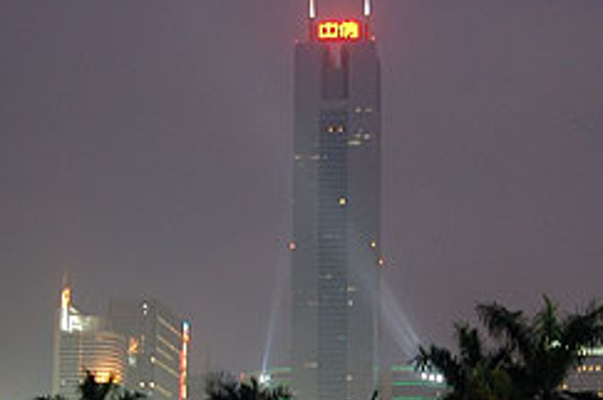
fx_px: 1488
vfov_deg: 15.2
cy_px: 323
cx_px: 318
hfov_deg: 22.9
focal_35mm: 89
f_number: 5
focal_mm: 32
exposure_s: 1/3
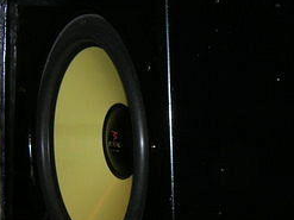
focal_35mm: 88
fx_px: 747
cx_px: 180
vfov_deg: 16.6
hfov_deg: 22.2
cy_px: 176
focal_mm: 5.7
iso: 50
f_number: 2.9
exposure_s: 1/60.1
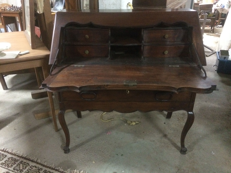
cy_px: 86
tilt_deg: -25.6
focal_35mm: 29
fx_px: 194
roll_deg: -0.5
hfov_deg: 61.7
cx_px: 116
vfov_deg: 48.2
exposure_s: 1/17
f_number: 2.2
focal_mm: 4.15
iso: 640
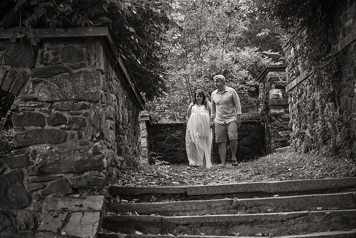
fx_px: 692
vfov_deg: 19.5
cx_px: 178
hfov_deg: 28.8
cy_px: 119
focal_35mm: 70
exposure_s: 1/320
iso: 1000
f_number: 2.8
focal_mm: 70
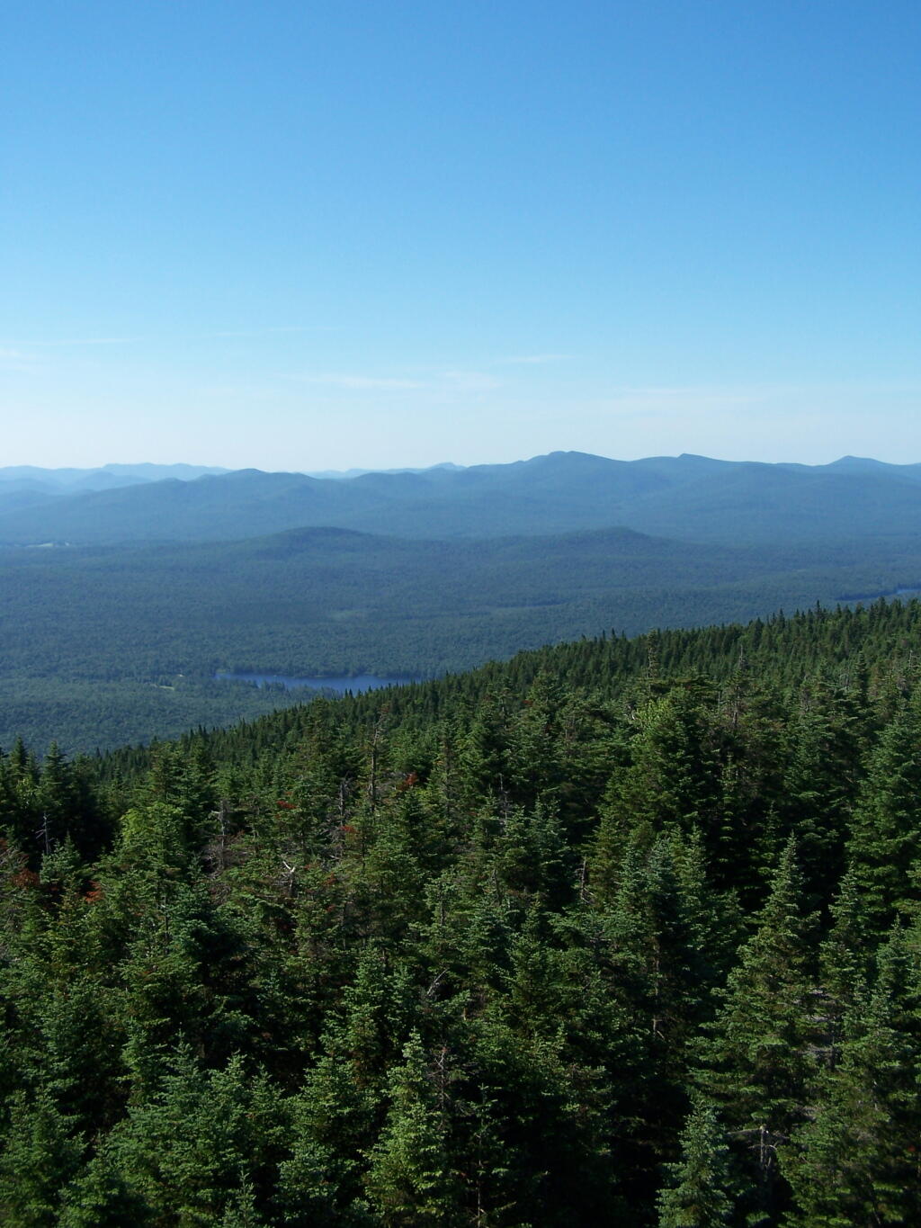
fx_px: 1348
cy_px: 614
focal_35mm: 38
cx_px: 460
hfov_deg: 37.7
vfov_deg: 49.0
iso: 80
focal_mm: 6.3
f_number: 4
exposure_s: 1/640
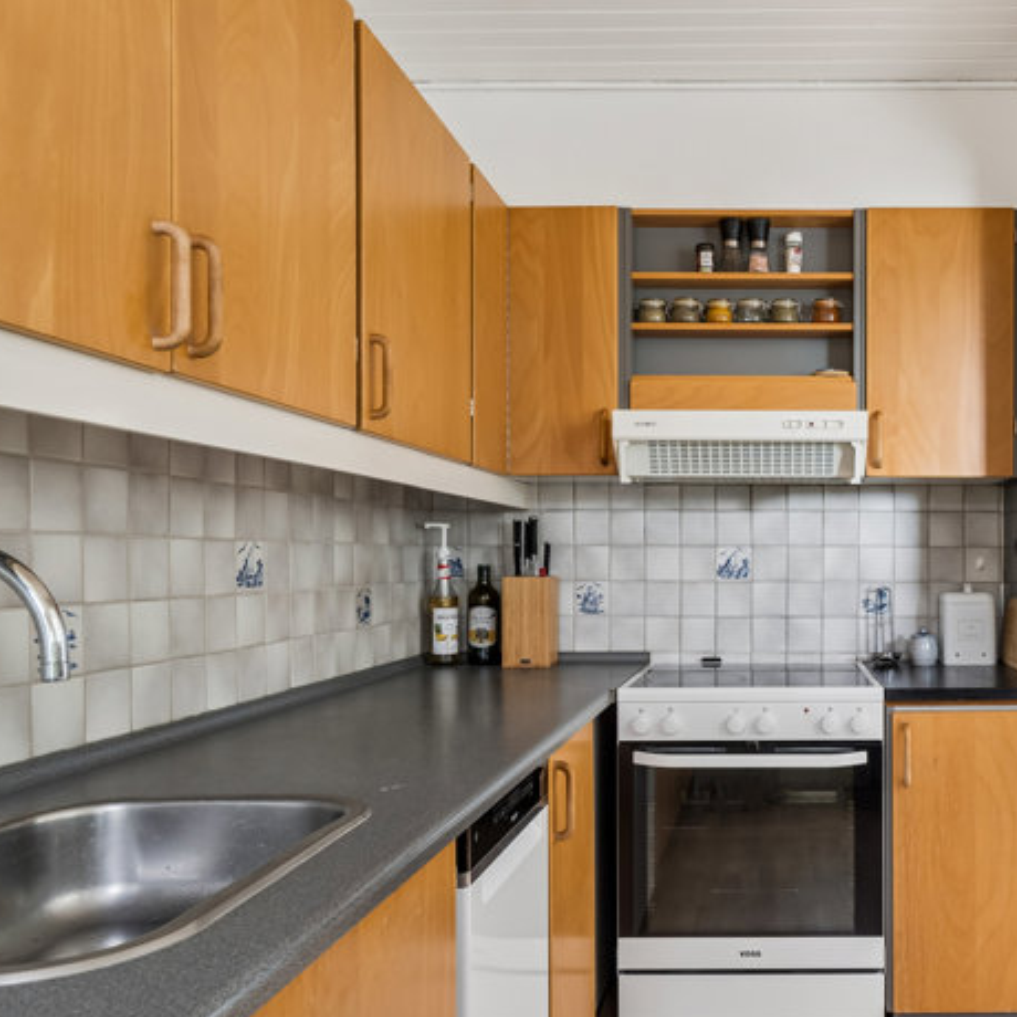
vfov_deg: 50.8
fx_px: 1067
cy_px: 569
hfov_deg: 48.7
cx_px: 780
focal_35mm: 32
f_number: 8
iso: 200
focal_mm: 14.5
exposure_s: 1/8
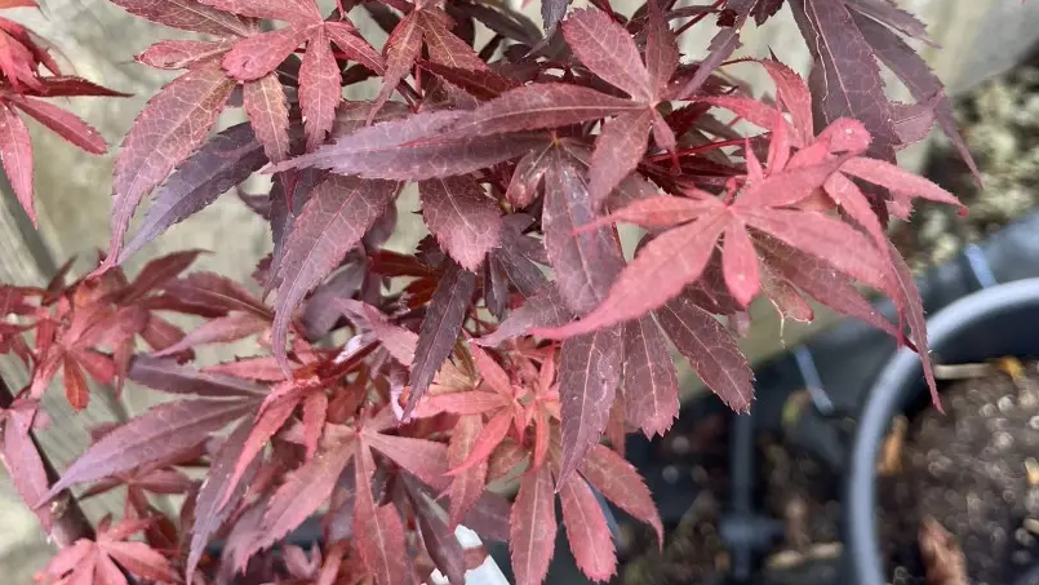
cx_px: 521
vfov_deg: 30.6
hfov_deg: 52.8
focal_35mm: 38
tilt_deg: -47.2
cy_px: 132
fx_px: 1047
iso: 100
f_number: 1.6
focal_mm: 5.1
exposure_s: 1/121
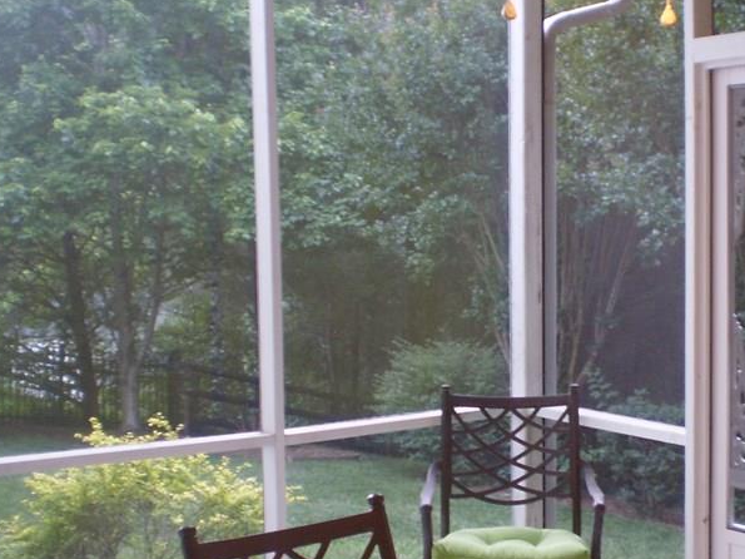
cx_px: 485
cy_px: 333
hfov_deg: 31.0
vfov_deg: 23.6
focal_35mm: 62
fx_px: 1334
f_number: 3.1
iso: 125
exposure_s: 1/10
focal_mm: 6.3
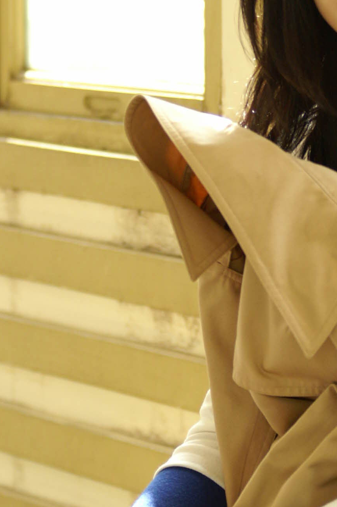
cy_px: 217
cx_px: 339
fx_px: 3911
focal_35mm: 278
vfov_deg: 7.4
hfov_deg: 4.9
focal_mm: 80
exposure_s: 1/400
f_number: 3.5
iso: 400
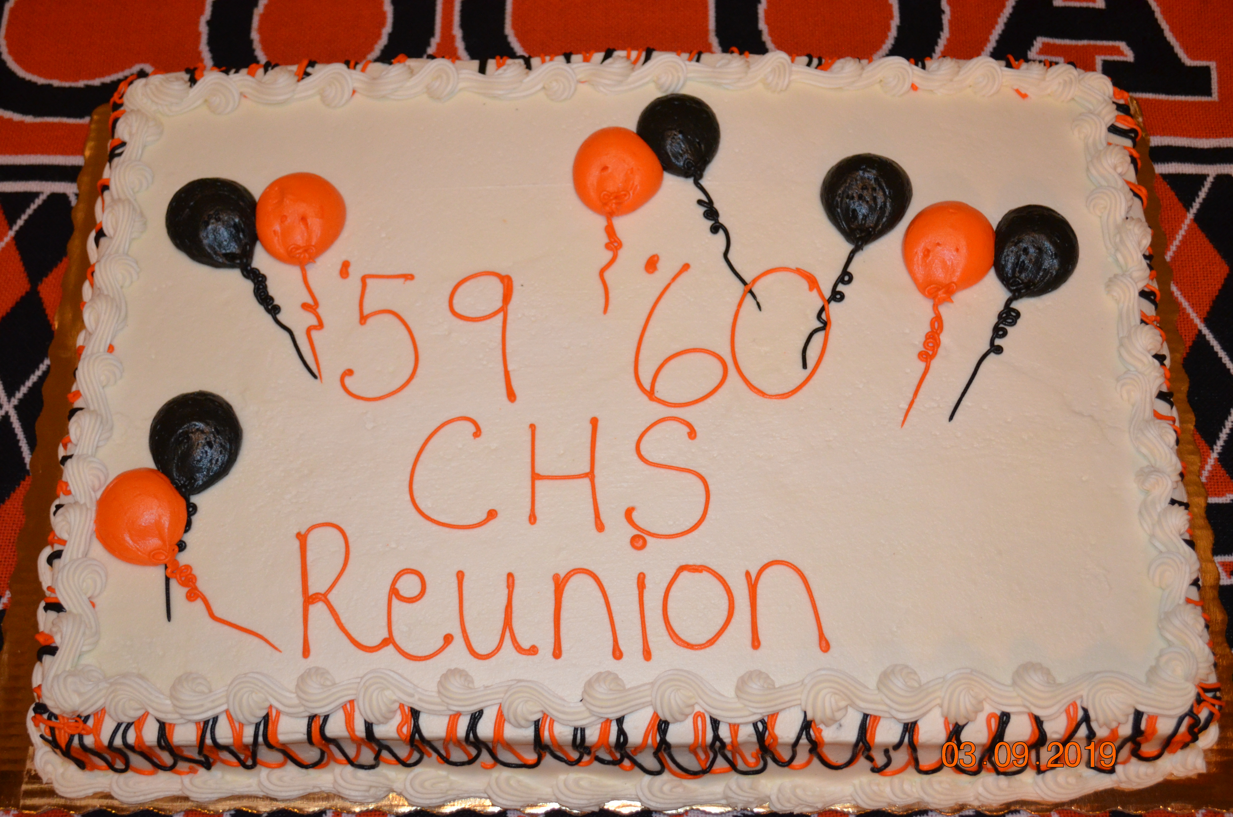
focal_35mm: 48
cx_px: 616
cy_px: 408
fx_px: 1641
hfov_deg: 41.2
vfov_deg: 28.0
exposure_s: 1/60
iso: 2000
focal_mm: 32
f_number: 4.8
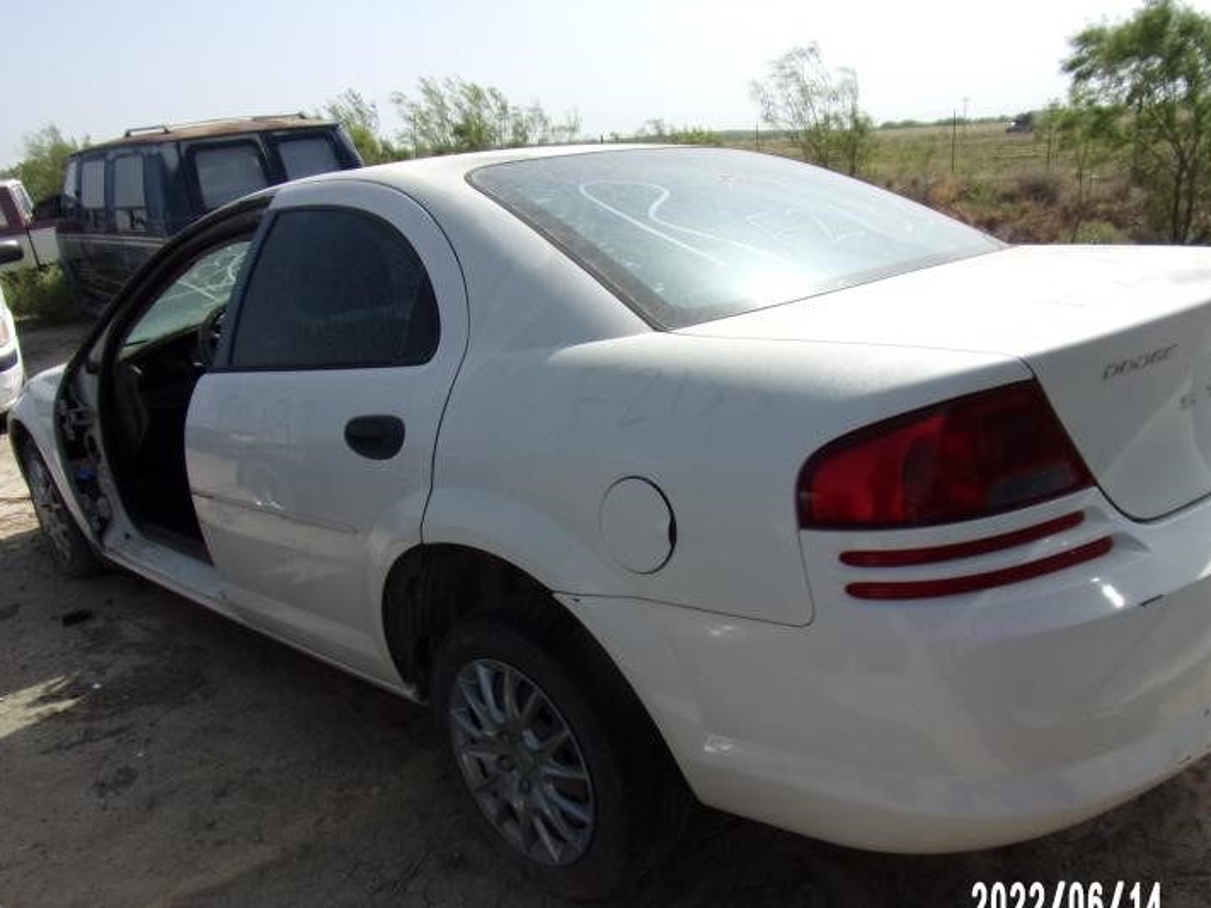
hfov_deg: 65.1
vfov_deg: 51.2
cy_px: 506
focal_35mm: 27
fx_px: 944
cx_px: 678
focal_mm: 4.3
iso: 80
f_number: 3.3
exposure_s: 1/1300
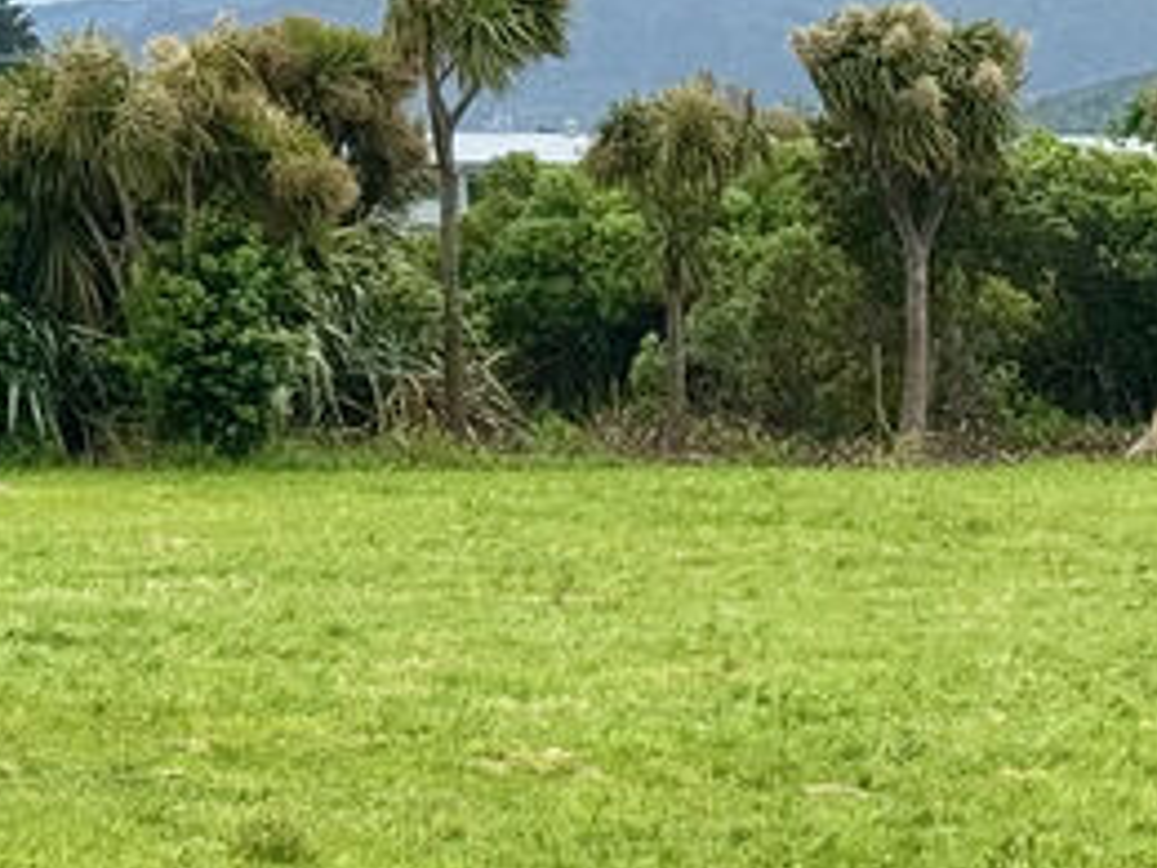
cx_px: 1566
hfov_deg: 9.1
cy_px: 1371
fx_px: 7119
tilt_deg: -7.9
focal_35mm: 213
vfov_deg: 6.9
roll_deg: -0.7
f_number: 1.78
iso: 64
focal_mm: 6.76
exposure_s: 1/2110
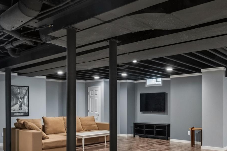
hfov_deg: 52.4
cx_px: 180
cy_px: 107
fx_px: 214
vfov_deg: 38.2
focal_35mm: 34
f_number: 8
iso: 1250
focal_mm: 10
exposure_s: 2
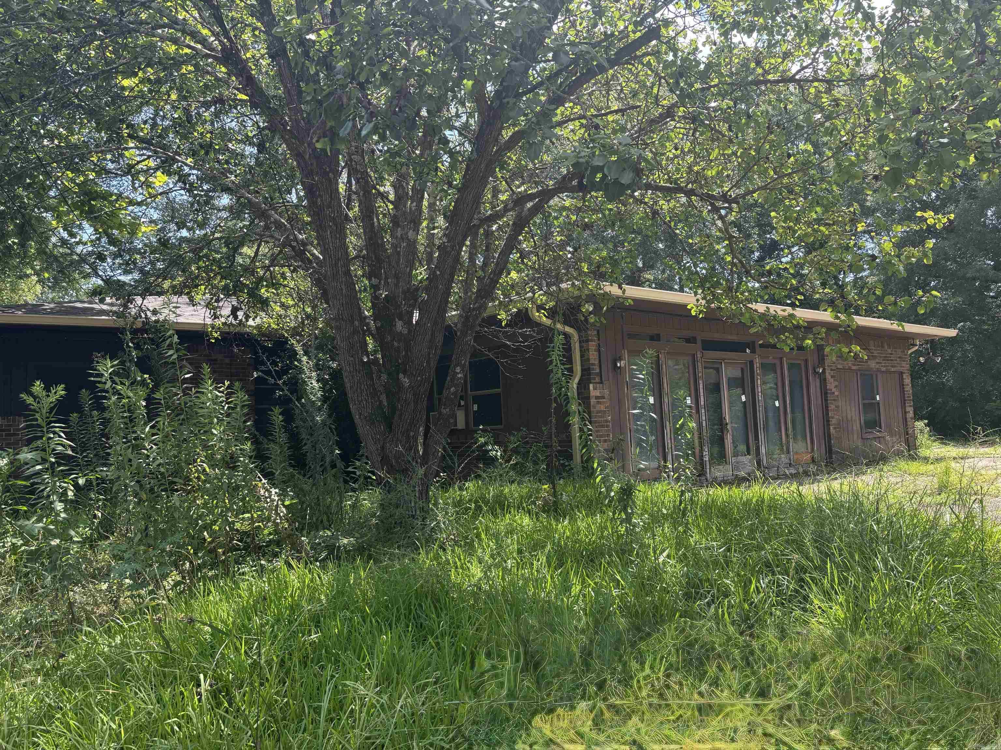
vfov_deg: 53.1
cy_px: 375
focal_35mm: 26
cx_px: 500
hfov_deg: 67.3
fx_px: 752
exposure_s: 1/493
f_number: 1.6
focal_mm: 5.96
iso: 50
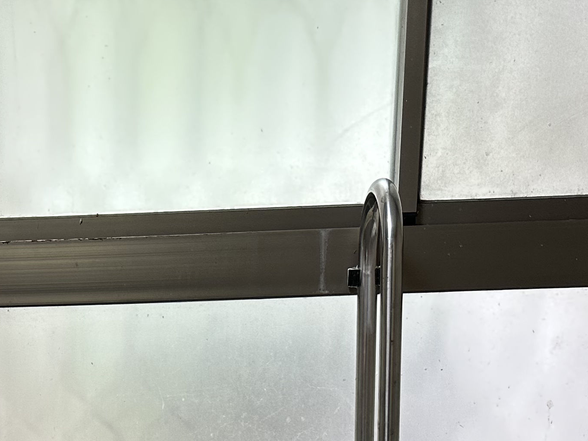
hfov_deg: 26.5
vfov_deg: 18.5
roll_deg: +2.3
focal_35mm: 71
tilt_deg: -18.1
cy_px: 646
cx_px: 57
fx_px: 1206
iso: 125
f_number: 1.78
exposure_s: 1/60
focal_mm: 6.86
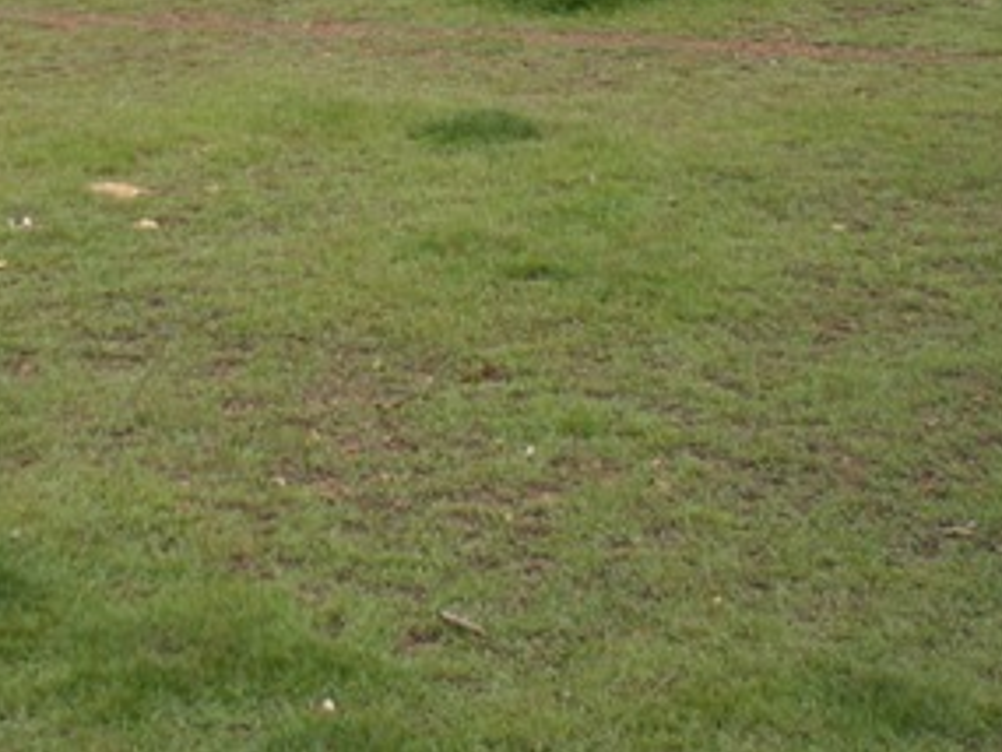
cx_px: 302
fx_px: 2925
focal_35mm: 101
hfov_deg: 19.4
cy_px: -288
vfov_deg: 14.0
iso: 64
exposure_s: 1/1000
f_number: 3.1
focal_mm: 6.3
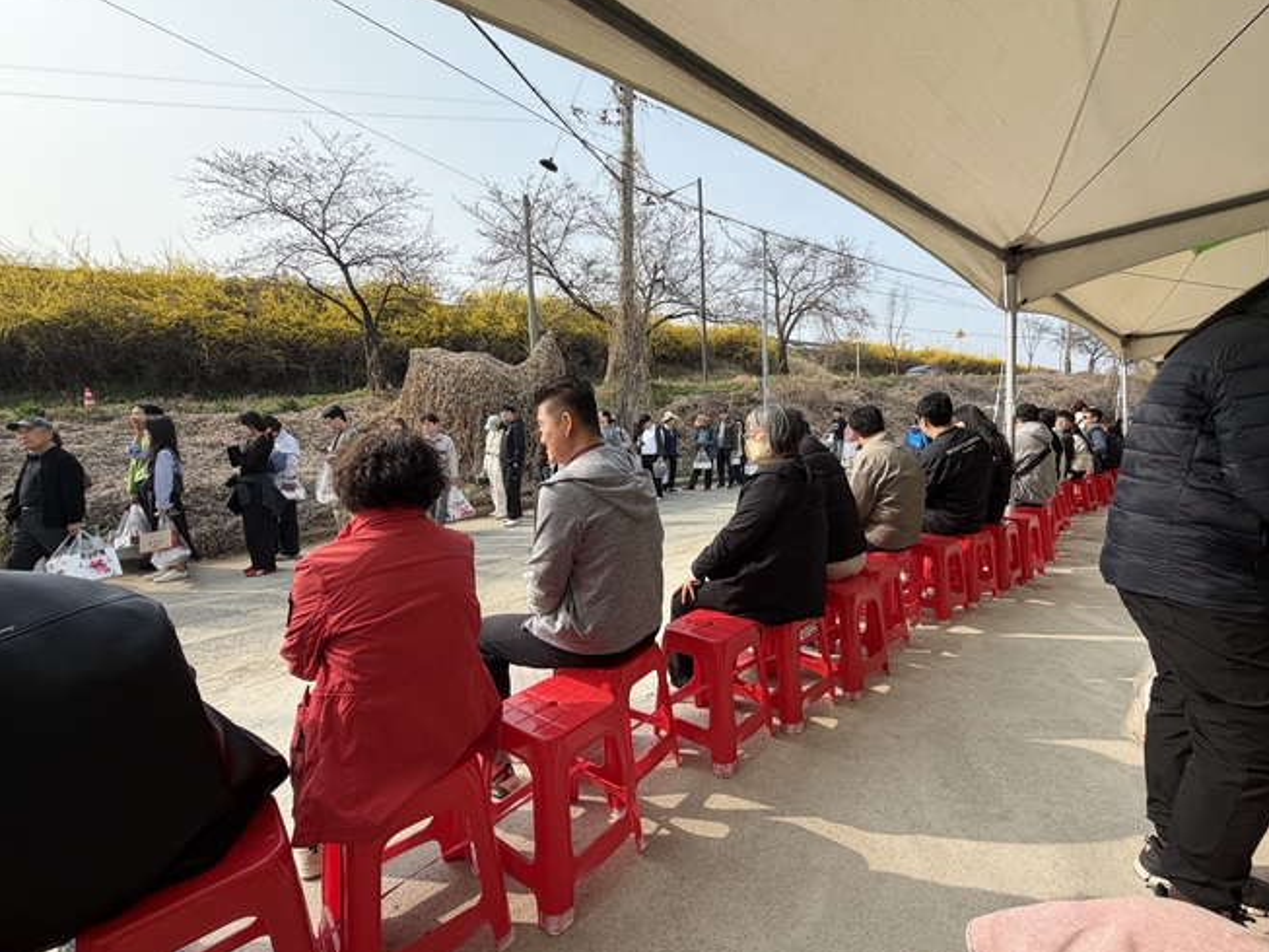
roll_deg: +1.8
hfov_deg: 98.0
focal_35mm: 15
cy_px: 465
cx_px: 678
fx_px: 550
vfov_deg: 81.8
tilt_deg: -3.6
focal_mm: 2.22
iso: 32
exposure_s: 1/770
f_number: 2.2
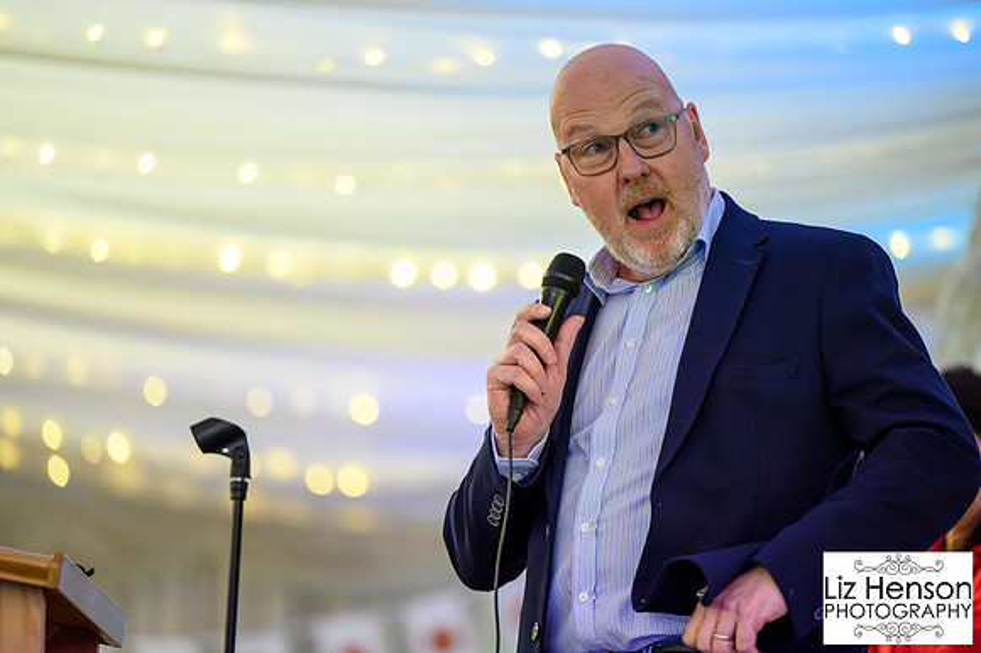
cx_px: 490
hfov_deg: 10.8
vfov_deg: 7.2
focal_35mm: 190
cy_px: 326
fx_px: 5174
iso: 12800
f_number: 2.8
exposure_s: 1/200
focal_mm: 190
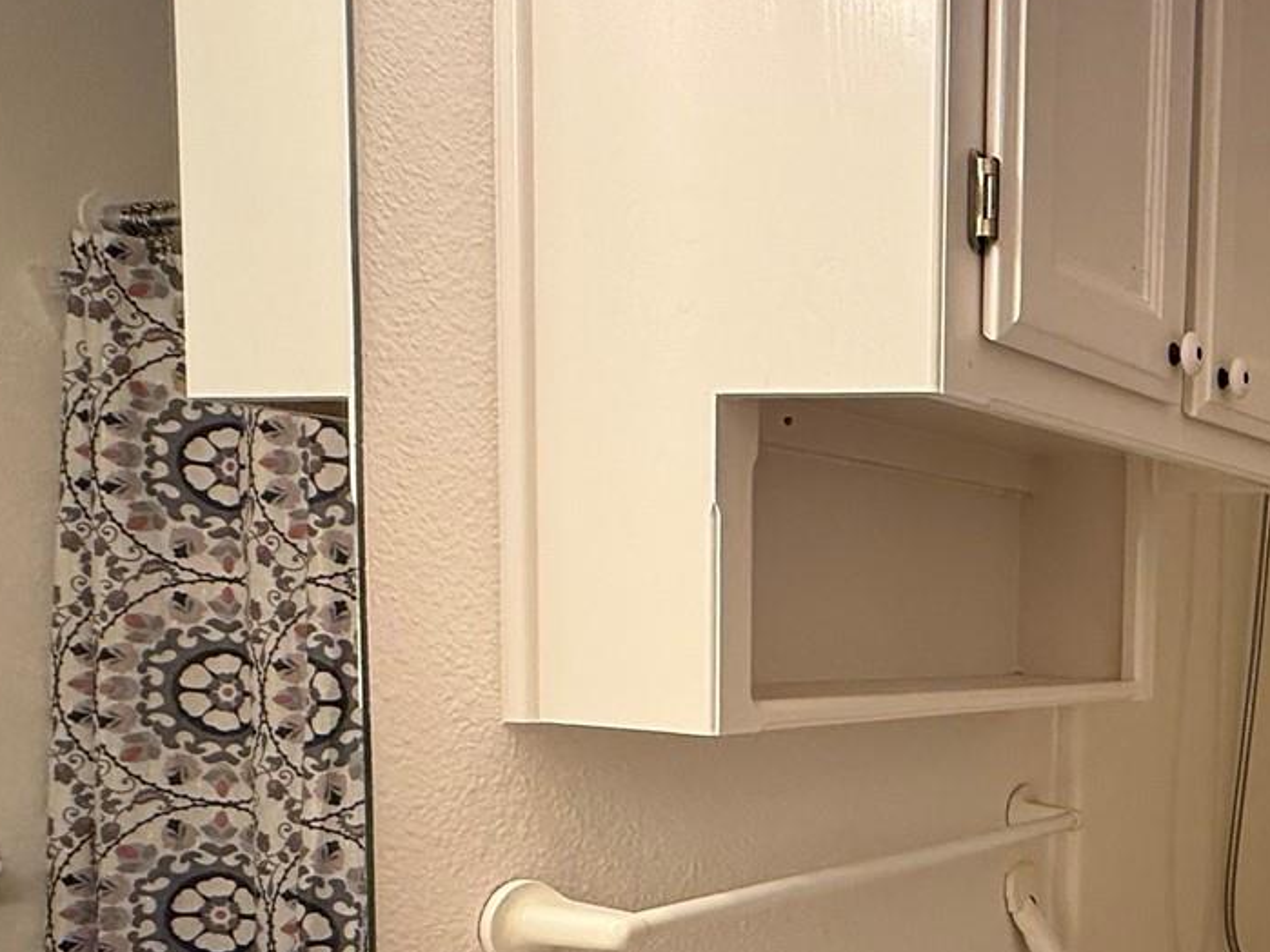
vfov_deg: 34.1
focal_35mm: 41
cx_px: 1368
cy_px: 761
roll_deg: -1.8
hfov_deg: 38.6
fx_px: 1504
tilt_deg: -4.0
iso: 64
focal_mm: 2.22
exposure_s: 1/120
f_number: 2.2
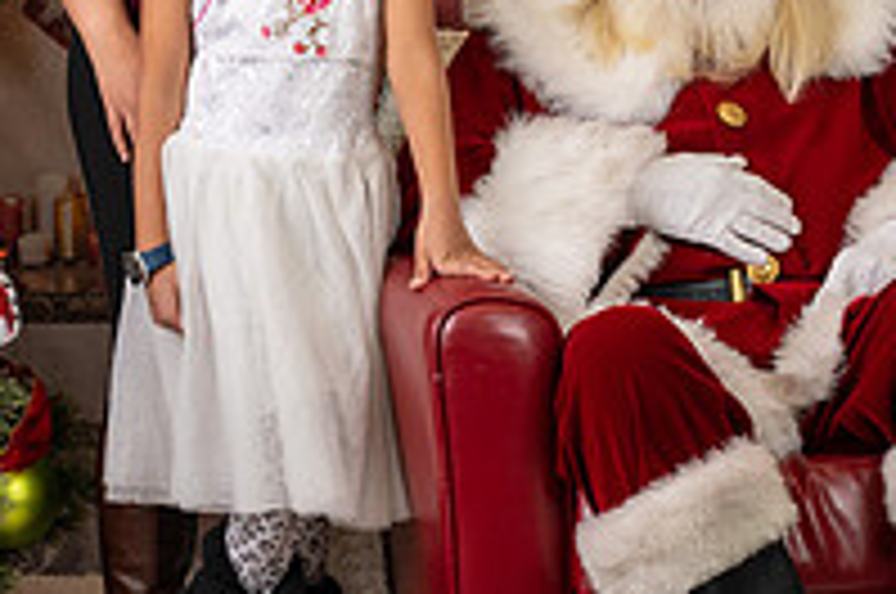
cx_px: 558
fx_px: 4025
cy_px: 10
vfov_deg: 8.4
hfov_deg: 12.7
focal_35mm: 162
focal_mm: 50
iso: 100
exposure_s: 1/100
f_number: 9
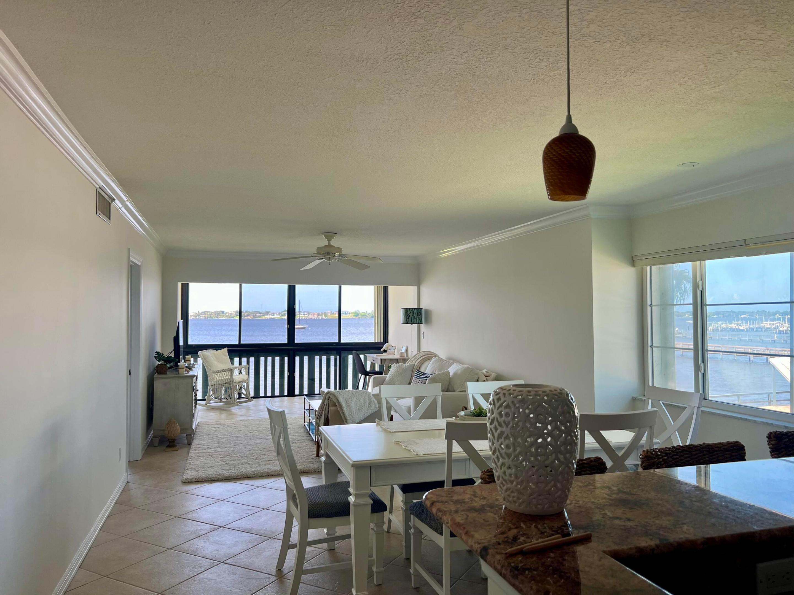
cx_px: 397
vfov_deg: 53.1
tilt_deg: +2.7
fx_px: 596
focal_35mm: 26
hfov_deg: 67.3
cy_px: 298
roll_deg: +0.7
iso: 50
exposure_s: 1/272
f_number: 1.5
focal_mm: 5.7
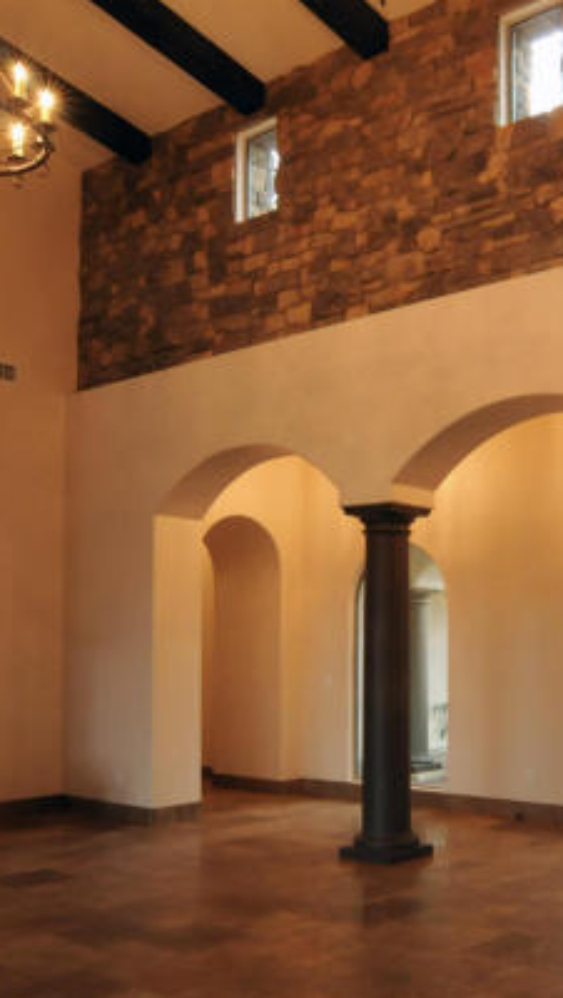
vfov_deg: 54.8
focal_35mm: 36
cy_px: 609
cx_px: 467
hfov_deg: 31.8
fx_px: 954
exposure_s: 1/8
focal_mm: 12
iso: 800
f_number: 10
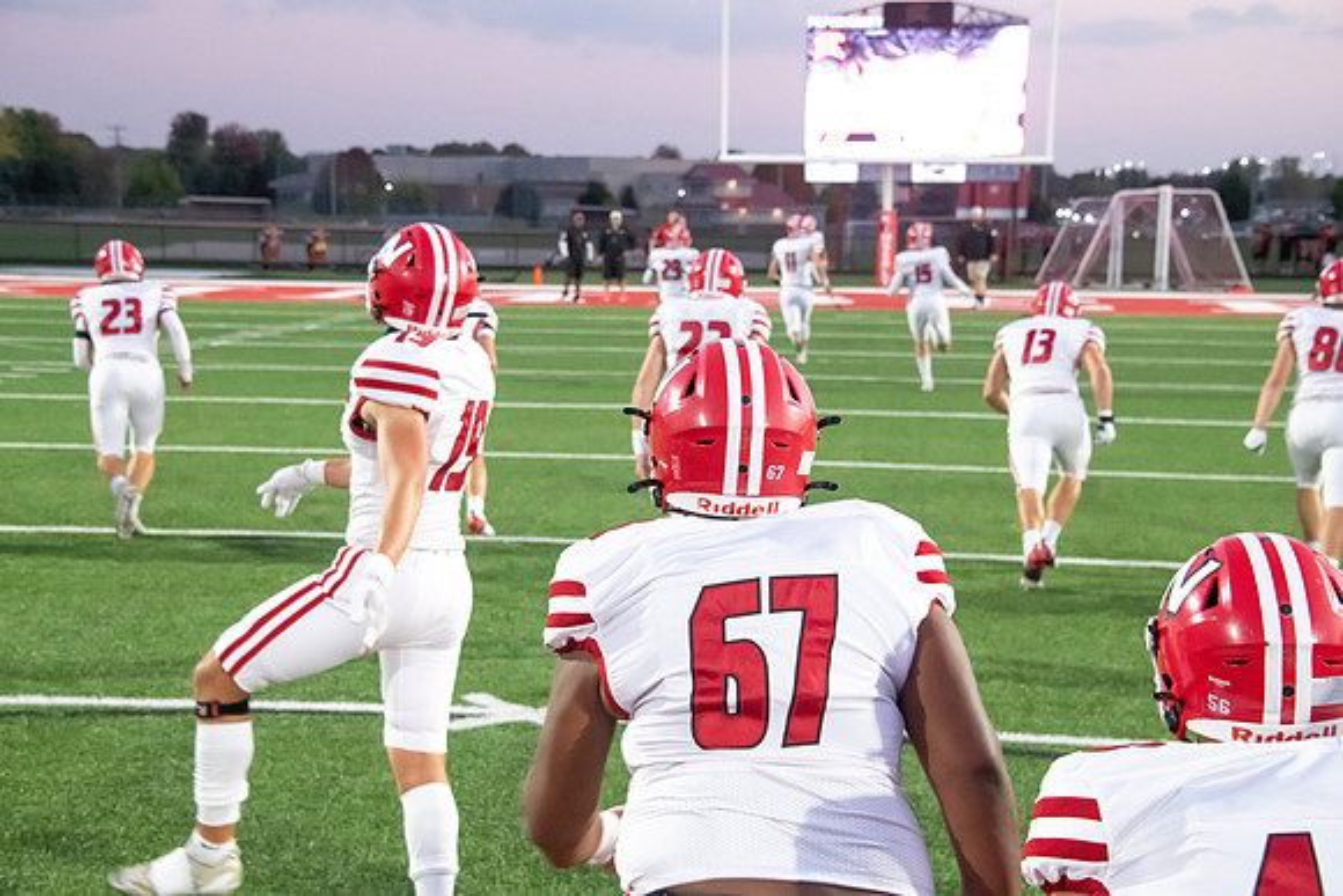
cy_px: 448
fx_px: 2425
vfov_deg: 20.9
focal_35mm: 65
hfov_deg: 31.0
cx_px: 672
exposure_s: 1/320
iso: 10000
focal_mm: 65
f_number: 7.1
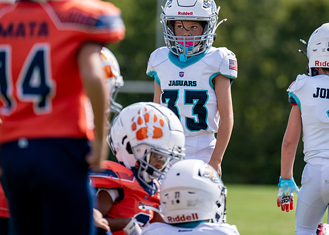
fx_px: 2802
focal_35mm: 300
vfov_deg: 4.8
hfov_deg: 6.7
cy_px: 67
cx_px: 203
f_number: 2.8
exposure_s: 1/2500
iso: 160
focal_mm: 194
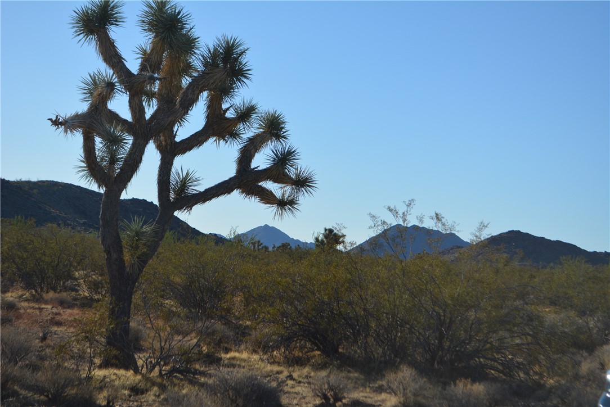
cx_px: 305
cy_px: 204
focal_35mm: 82
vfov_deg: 16.6
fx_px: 1399
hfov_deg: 24.6
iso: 400
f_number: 7.1
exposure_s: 1/2000
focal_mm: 55
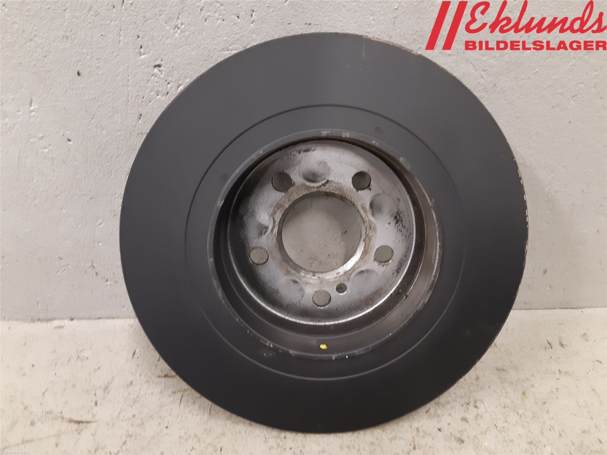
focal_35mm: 26
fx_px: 456
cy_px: 228
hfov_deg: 67.3
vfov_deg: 53.1
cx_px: 304
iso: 200
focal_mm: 3.93
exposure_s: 1/33
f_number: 1.7
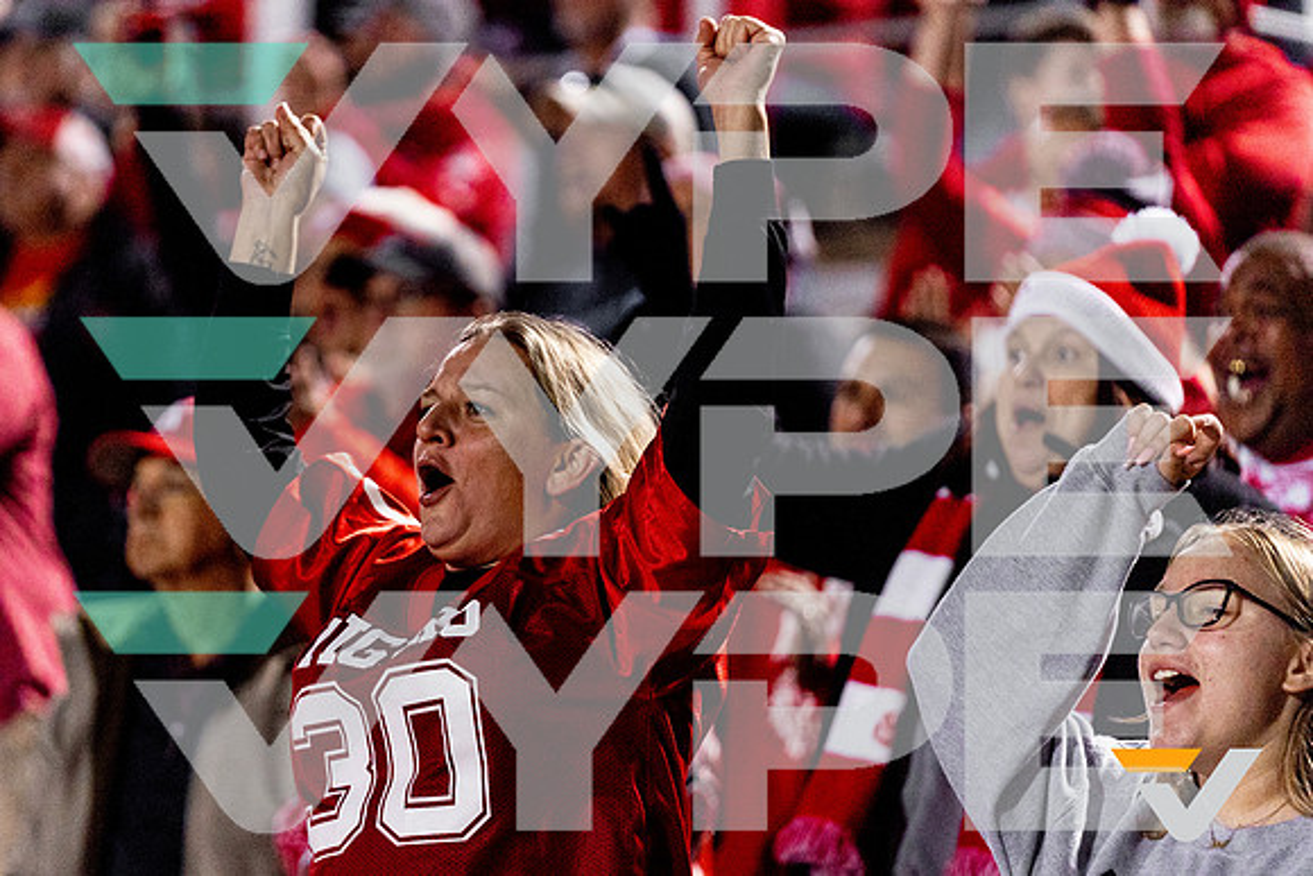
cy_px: 448
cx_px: 517
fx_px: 8845
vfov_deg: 5.7
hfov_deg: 8.5
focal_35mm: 242
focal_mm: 200
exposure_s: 1/1000
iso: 2000
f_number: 2.8
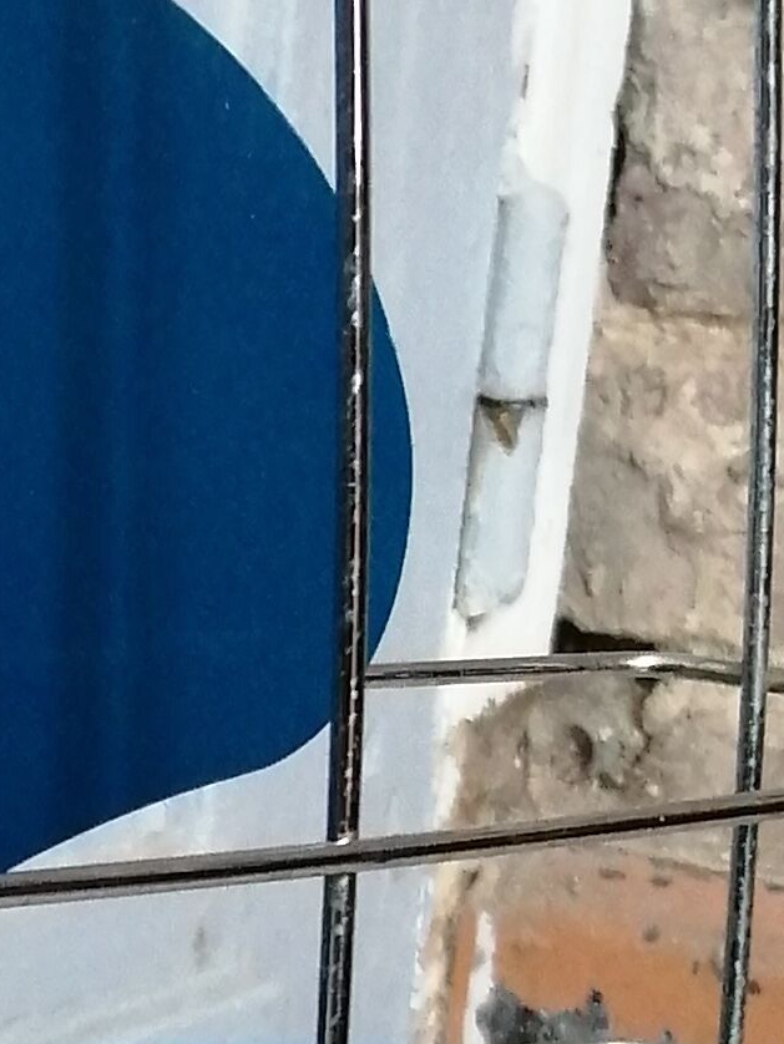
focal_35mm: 129
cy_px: 1334
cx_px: -283
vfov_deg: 14.7
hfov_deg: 11.2
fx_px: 3894
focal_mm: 3.46
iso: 200
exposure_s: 1/100
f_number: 1.8
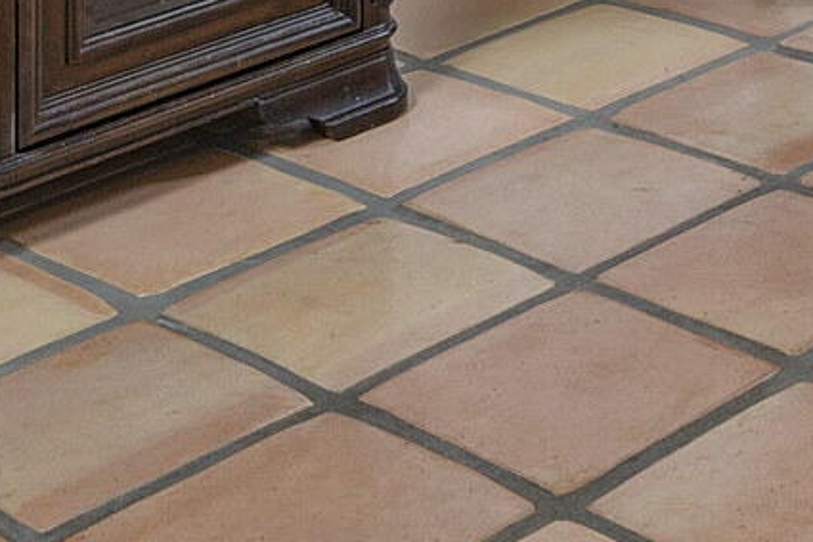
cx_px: 1060
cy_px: -873
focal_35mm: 112
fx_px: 2528
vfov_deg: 10.2
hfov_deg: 17.2
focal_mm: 17
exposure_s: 1/100
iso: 200
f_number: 8
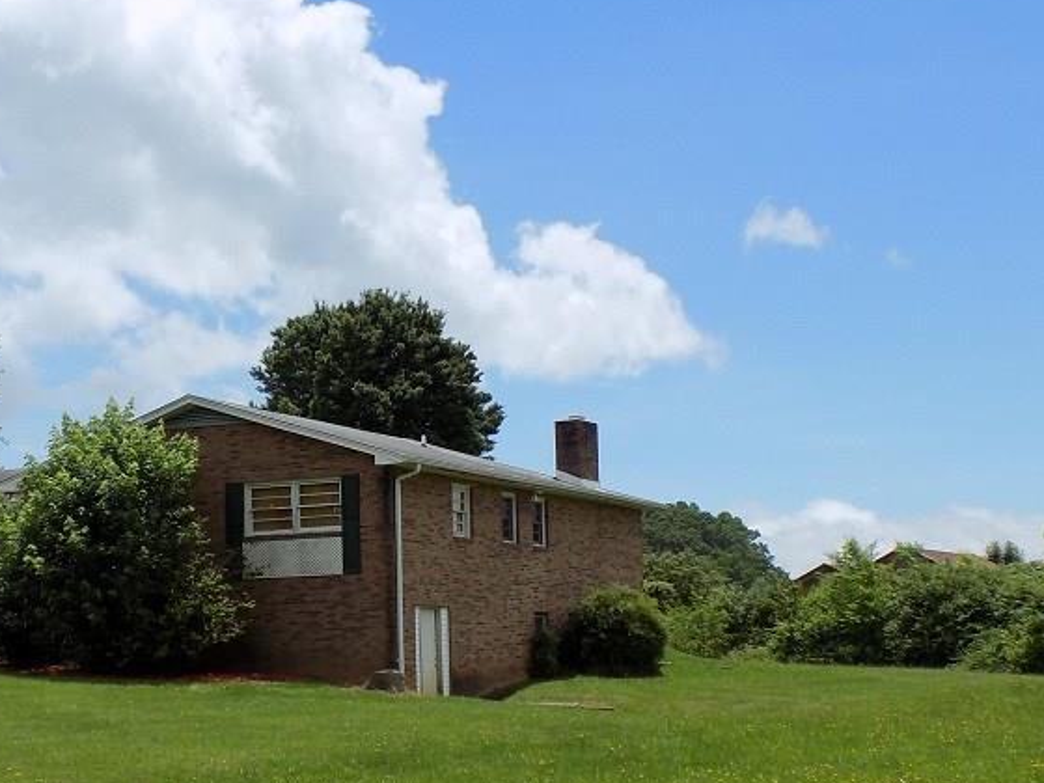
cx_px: 300
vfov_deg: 19.6
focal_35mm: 75
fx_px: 2262
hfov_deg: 25.8
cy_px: 479
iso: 80
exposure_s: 1/1250
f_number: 3.6
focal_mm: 7.3
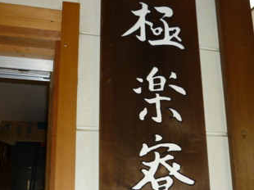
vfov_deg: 30.2
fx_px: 352
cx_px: 163
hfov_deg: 39.3
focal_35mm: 48
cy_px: 108
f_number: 2.8
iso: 100
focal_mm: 5.5
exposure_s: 1/30
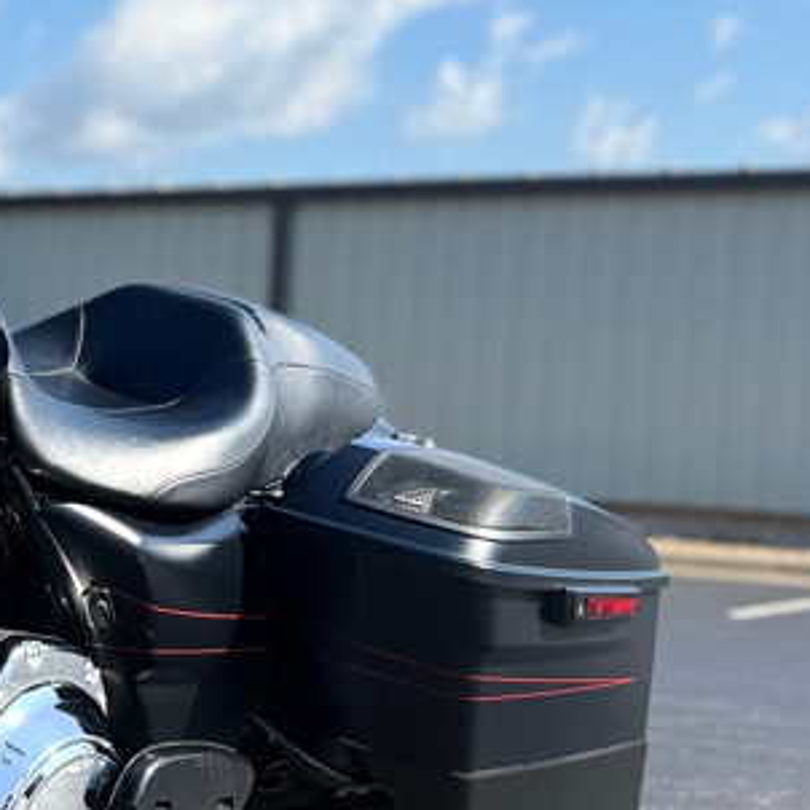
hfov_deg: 20.6
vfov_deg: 23.1
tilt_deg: -1.5
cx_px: -299
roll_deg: -2.4
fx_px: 1986
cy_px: 426
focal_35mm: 75
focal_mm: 6.76
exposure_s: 1/2445
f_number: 1.78
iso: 80
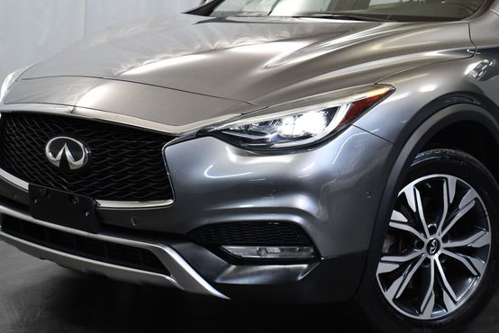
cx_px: 253
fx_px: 1026
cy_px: 175
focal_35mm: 74
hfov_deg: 27.3
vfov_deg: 18.4
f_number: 4.5
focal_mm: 32
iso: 900
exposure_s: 1/125
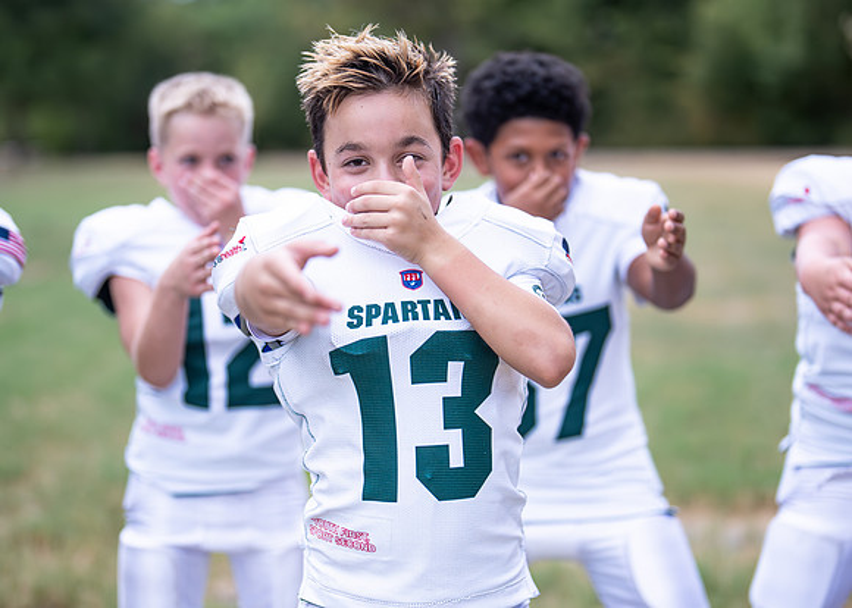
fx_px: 1777
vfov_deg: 19.4
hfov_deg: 27.0
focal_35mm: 73
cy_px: 323
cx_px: 414
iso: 200
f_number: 1.2
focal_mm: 50
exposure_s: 1/320
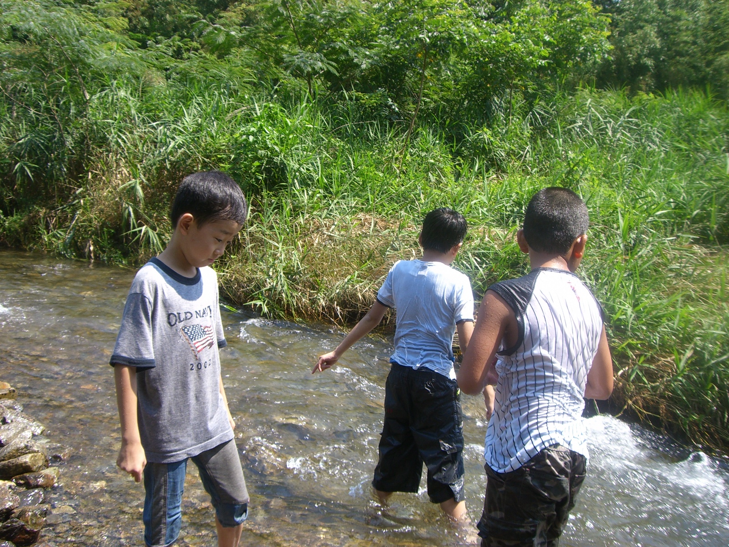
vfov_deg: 37.7
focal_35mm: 38
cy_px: 274
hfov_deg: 49.0
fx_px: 800
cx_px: 364
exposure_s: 1/200
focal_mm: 6.2
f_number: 4.3
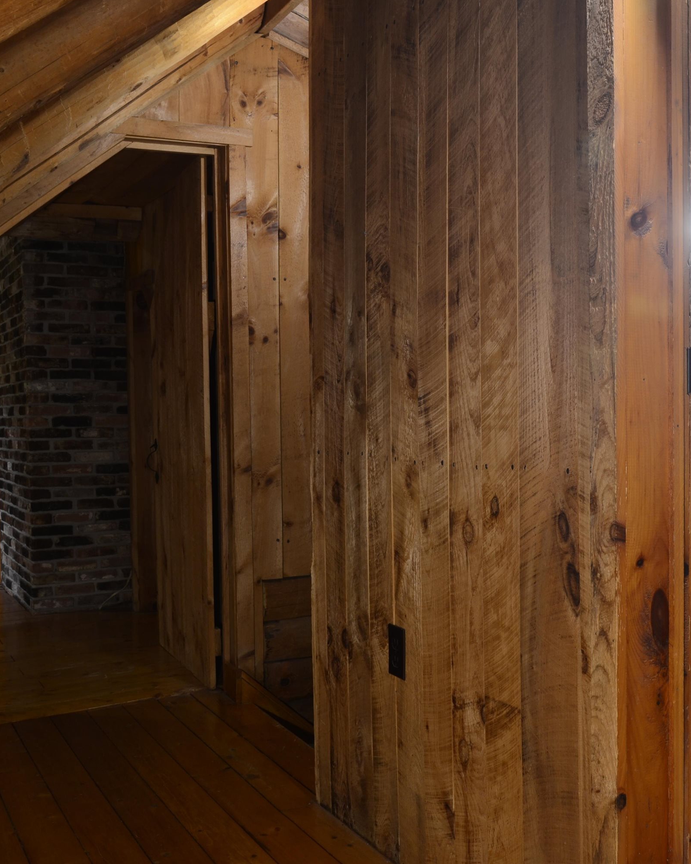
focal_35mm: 39
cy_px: 428
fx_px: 997
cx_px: 497
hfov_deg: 37.5
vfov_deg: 46.8
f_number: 8
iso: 100
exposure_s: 2
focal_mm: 18
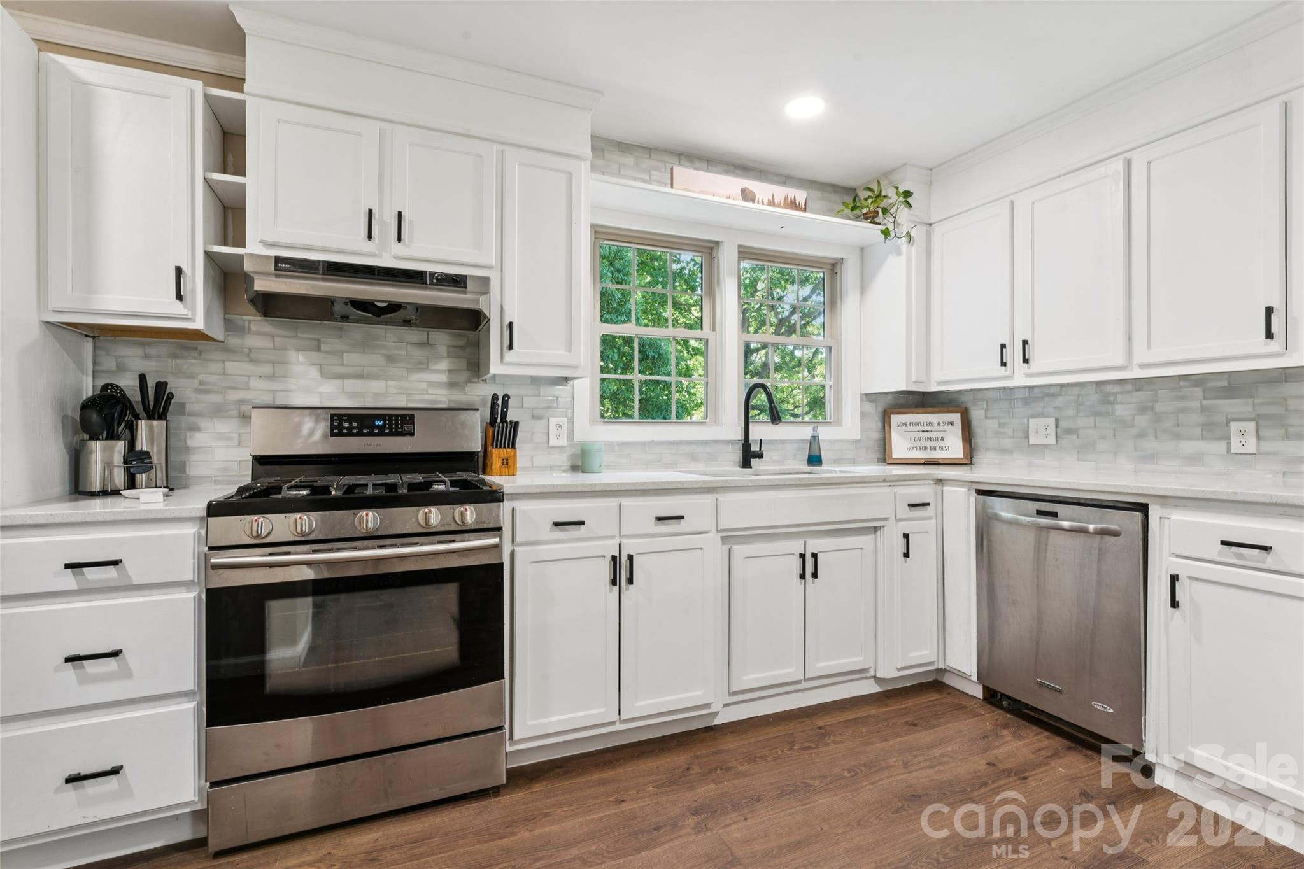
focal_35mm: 16
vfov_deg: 72.7
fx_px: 590
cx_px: 652
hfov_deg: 95.7
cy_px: 434
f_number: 13
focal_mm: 16.3
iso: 100
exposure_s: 1.6
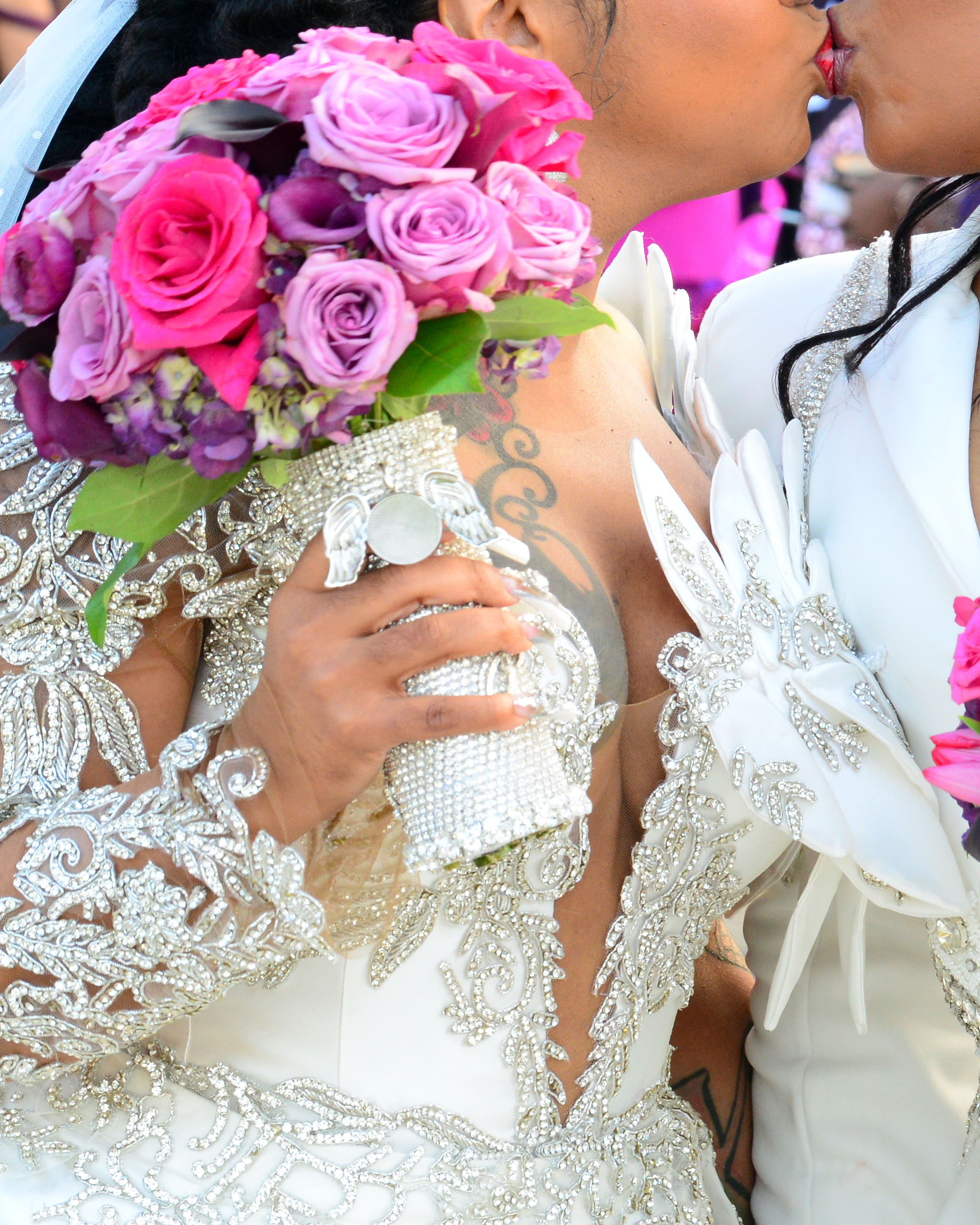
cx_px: 891
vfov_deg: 6.9
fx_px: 10079
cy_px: 188
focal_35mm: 278
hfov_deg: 5.6
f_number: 10
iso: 1000
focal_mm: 105
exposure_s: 1/80
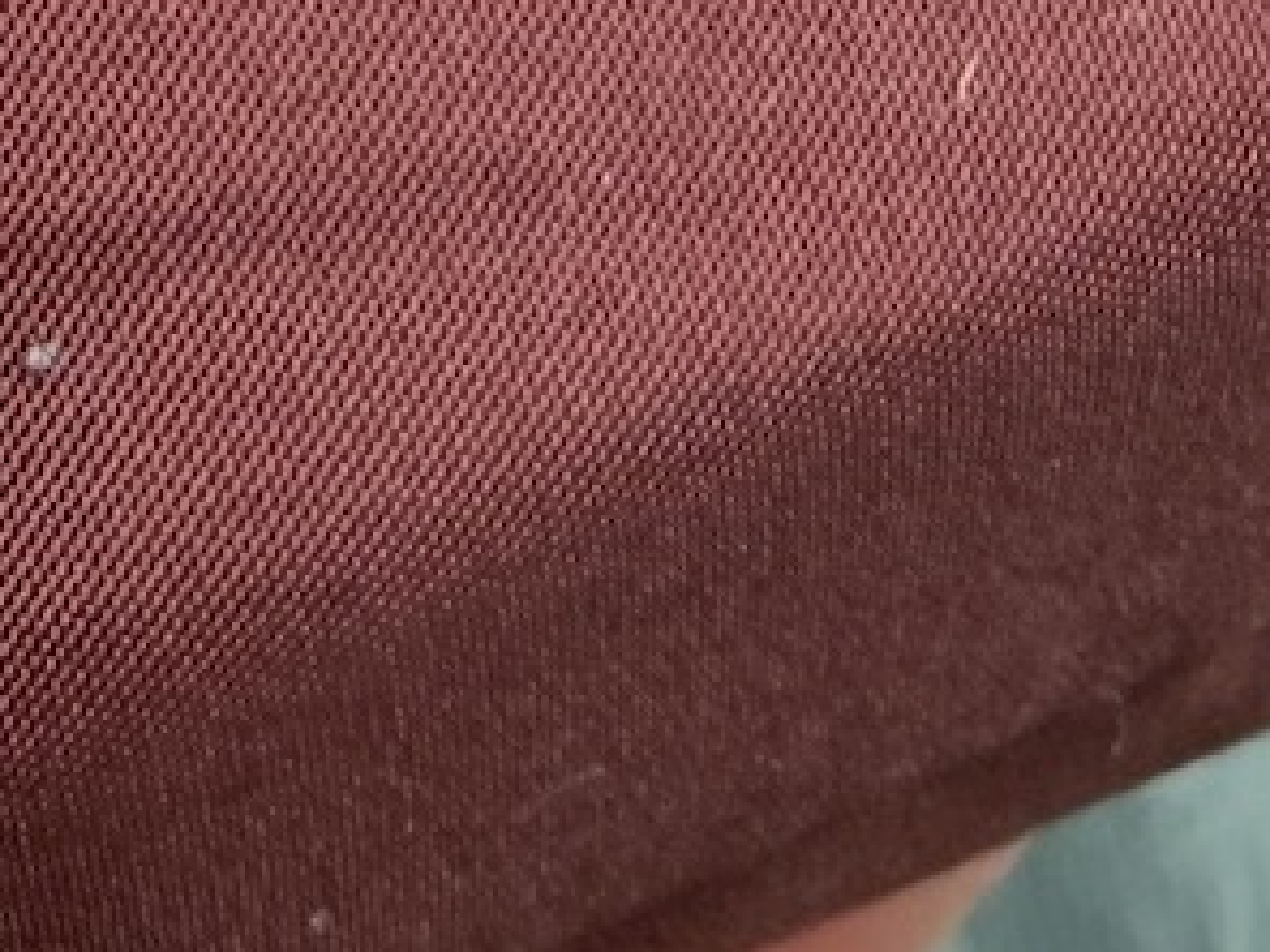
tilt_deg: -42.3
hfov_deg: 14.8
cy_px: -832
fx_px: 4806
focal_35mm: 131
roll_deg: -4.7
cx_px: 1208
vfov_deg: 10.5
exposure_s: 1/121
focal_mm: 2.22
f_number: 2.2
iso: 100
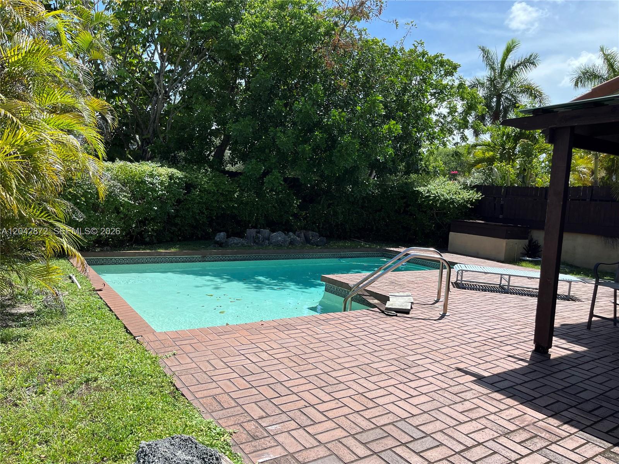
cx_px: 310
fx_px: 465
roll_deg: -3.5
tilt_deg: -5.0
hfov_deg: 67.3
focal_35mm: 26
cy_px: 232
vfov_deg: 53.1
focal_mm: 5.1
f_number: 1.6
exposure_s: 1/2062
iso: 50
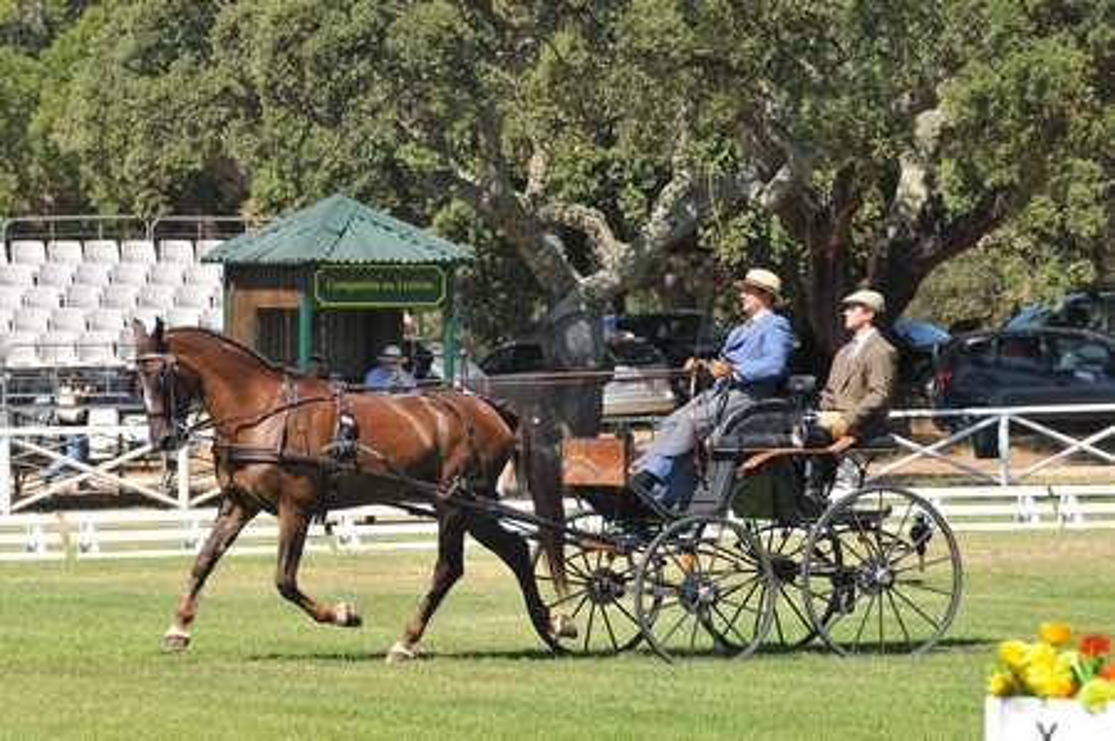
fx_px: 6961
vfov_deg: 6.1
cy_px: 370
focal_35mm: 225
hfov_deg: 9.2
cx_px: 558
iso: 400
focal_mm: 150
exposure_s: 1/800
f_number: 5.6
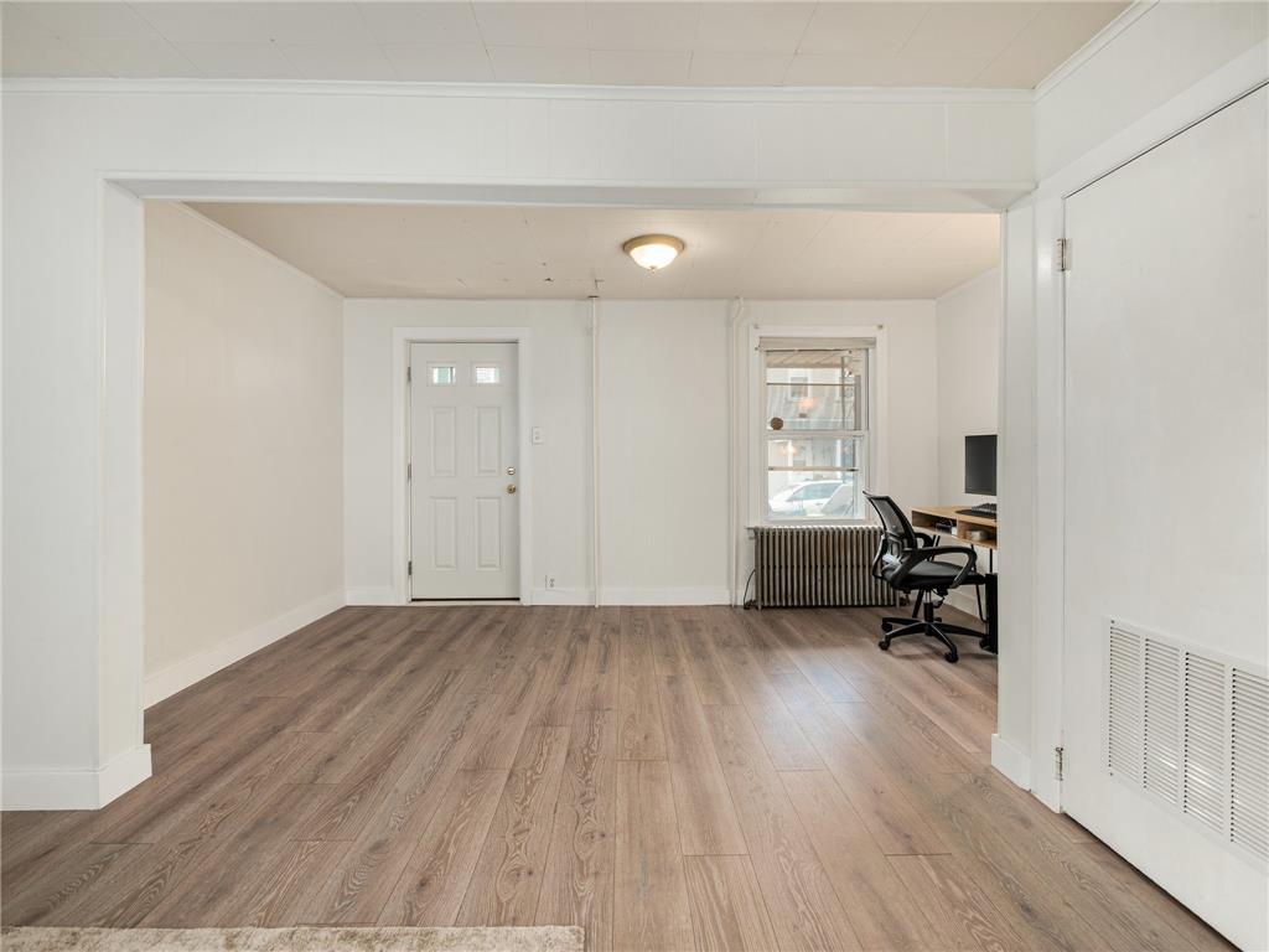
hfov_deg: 102.1
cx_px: 634
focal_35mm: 14
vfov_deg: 85.7
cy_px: 476
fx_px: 513
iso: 200
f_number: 4
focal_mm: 7
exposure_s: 1/13
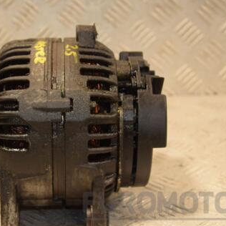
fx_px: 626
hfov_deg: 20.4
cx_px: 69
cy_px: 107
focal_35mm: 85
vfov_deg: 20.4
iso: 800
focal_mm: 35
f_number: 5
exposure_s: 1/160
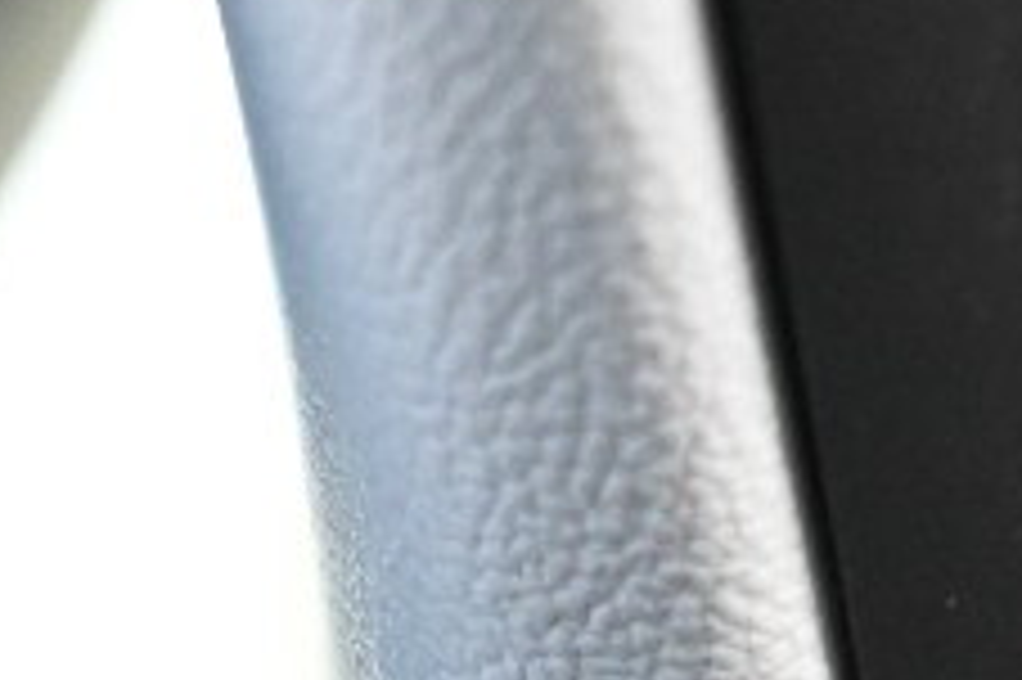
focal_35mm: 500
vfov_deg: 2.7
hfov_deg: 4.0
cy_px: 1283
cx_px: 3341
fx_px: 14184
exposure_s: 1/80
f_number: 4
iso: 3200
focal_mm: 70
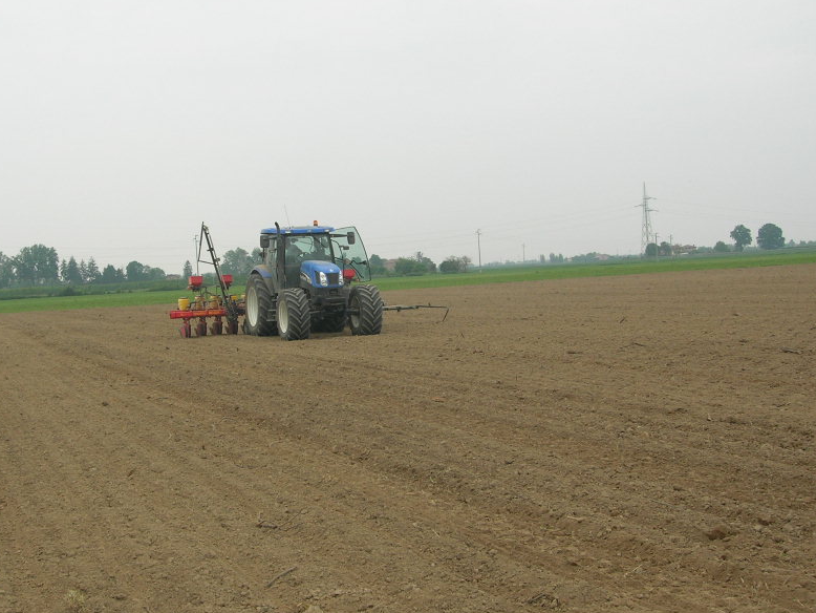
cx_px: 322
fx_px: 1179
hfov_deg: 38.0
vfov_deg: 29.1
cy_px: 279
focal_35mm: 50
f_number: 4.8
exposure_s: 1/393
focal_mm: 7.8
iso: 64
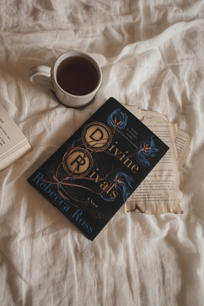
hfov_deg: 43.6
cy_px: 153
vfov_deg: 61.9
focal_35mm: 30
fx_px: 255
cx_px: 102
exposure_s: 1/160
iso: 1250
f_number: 4
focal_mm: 30
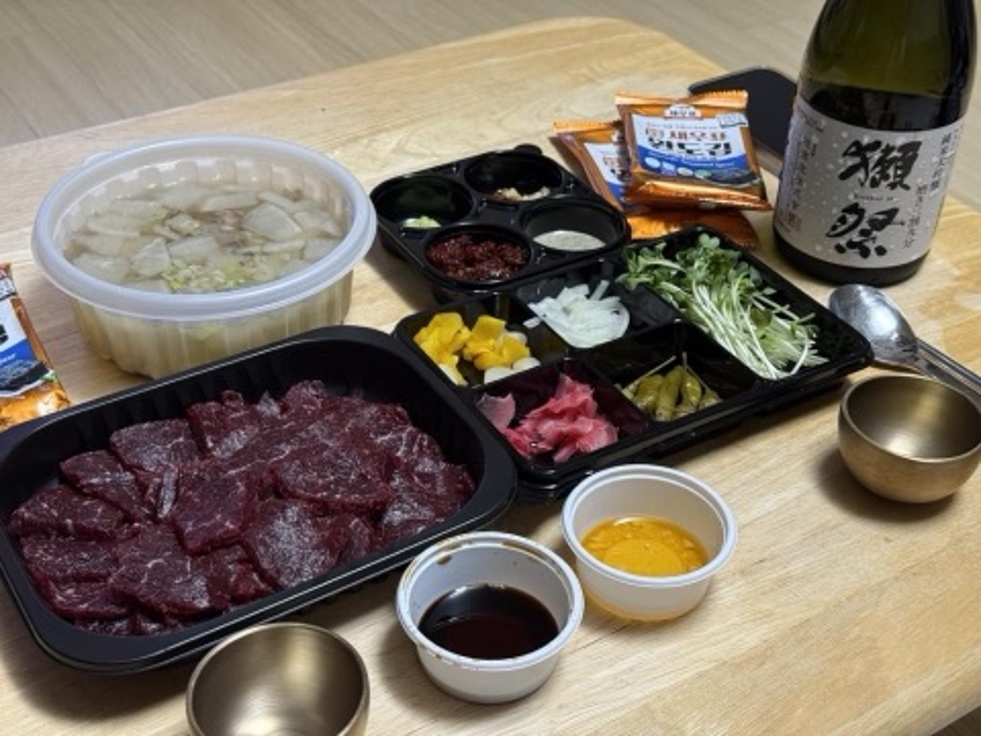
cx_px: 490
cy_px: 368
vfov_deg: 30.3
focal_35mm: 48
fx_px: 1360
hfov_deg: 39.7
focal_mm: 6.76
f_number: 1.78
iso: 250
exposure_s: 1/60
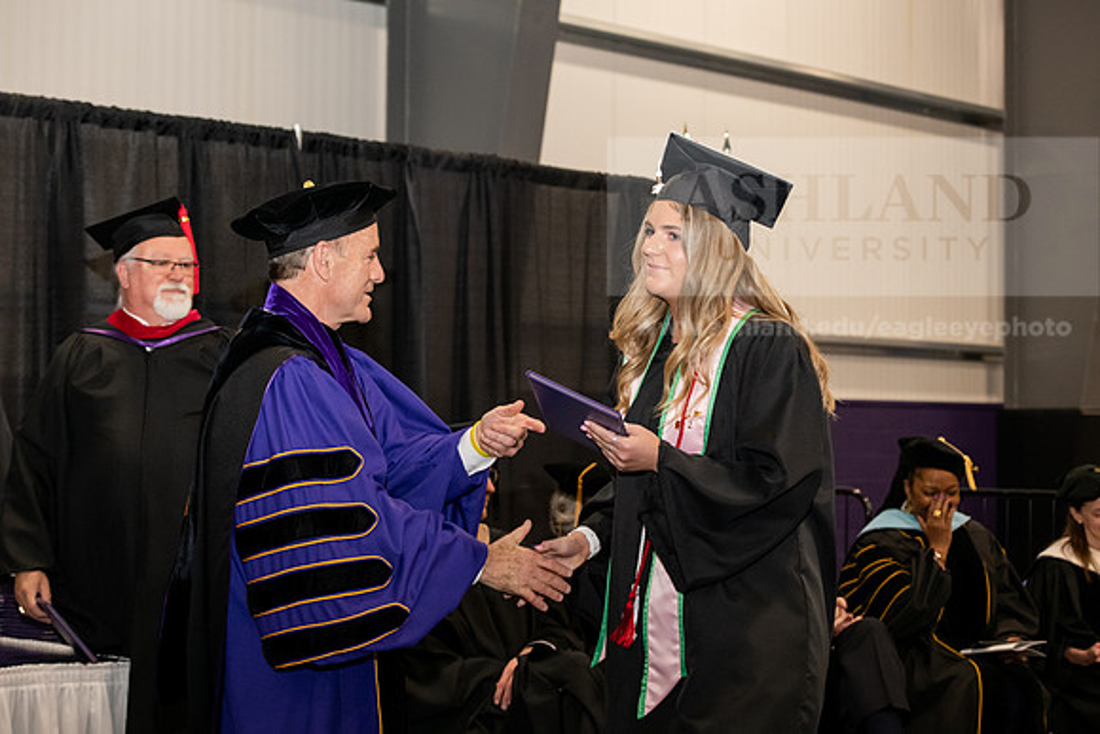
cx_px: 550
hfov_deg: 28.8
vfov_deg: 19.5
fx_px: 2139
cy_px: 367
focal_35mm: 70
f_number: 5.6
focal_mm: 70
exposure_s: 1/200
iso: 2500
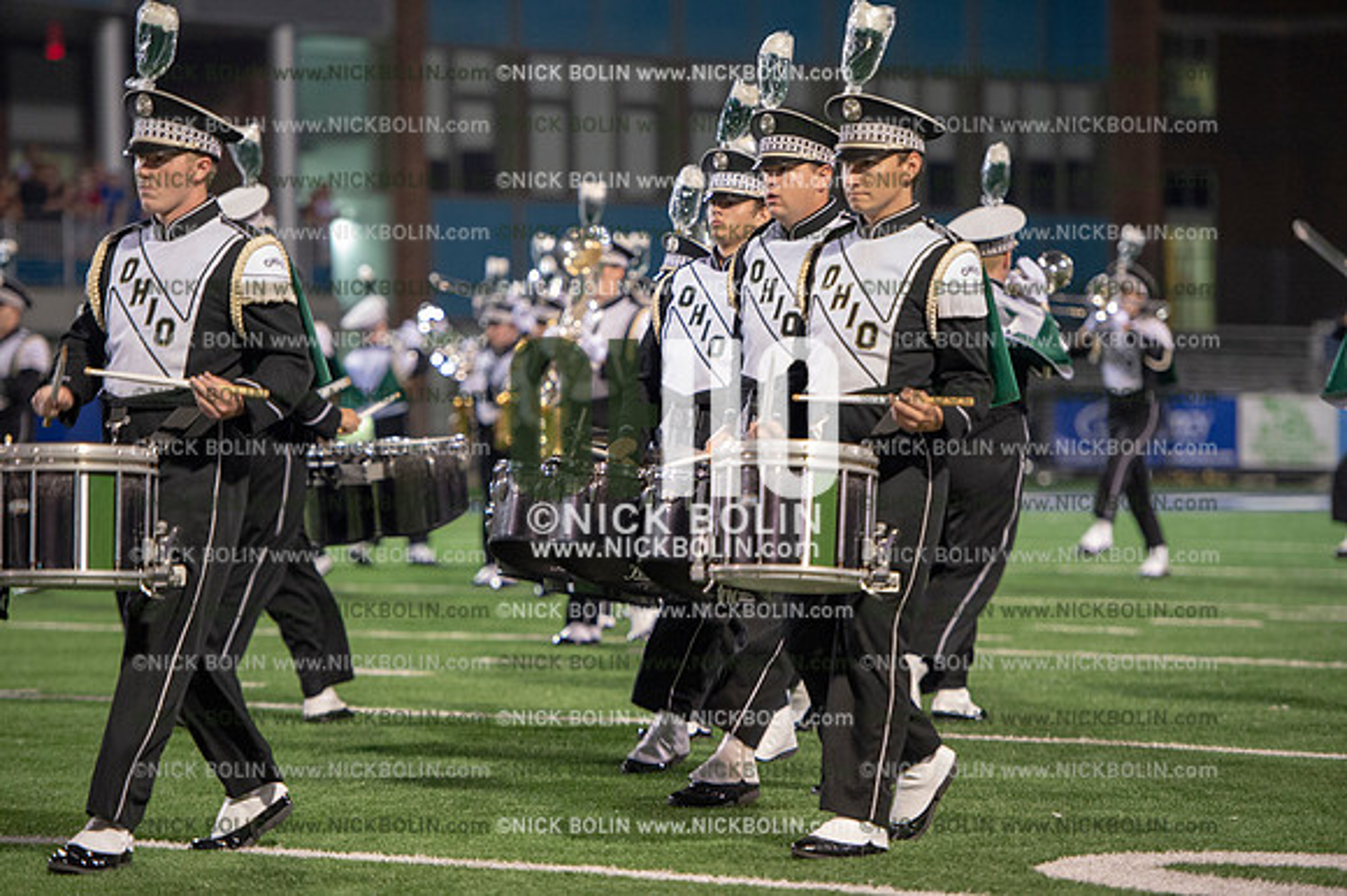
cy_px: 448
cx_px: 674
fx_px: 5983
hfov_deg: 12.8
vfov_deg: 8.6
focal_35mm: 160
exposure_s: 1/250
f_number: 2.8
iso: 4000
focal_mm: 160
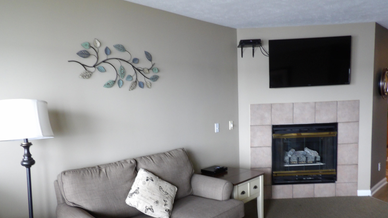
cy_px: 141
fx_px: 278
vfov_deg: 42.4
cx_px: 188
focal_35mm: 27
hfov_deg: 69.8
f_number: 3.2
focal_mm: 4.3
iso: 252
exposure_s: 1/17
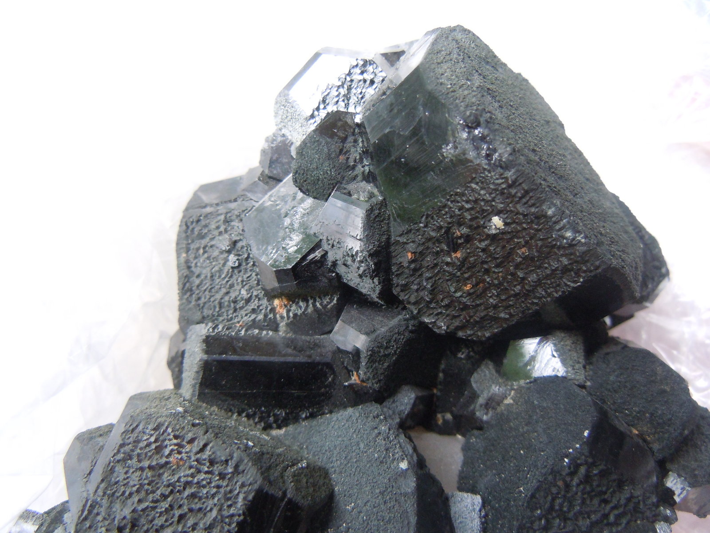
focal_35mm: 30
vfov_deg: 46.8
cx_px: 355
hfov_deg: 60.0
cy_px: 266
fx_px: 615
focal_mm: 5.4
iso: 400
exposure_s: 1/50
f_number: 3.5
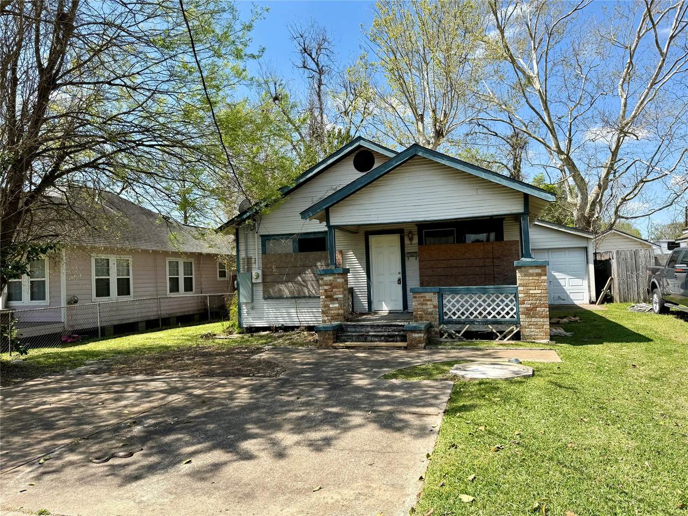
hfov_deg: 71.6
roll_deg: +0.9
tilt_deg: +1.7
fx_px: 477
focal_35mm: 24
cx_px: 344
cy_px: 258
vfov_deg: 56.8
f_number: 1.78
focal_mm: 6.76
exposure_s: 1/2703
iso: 80
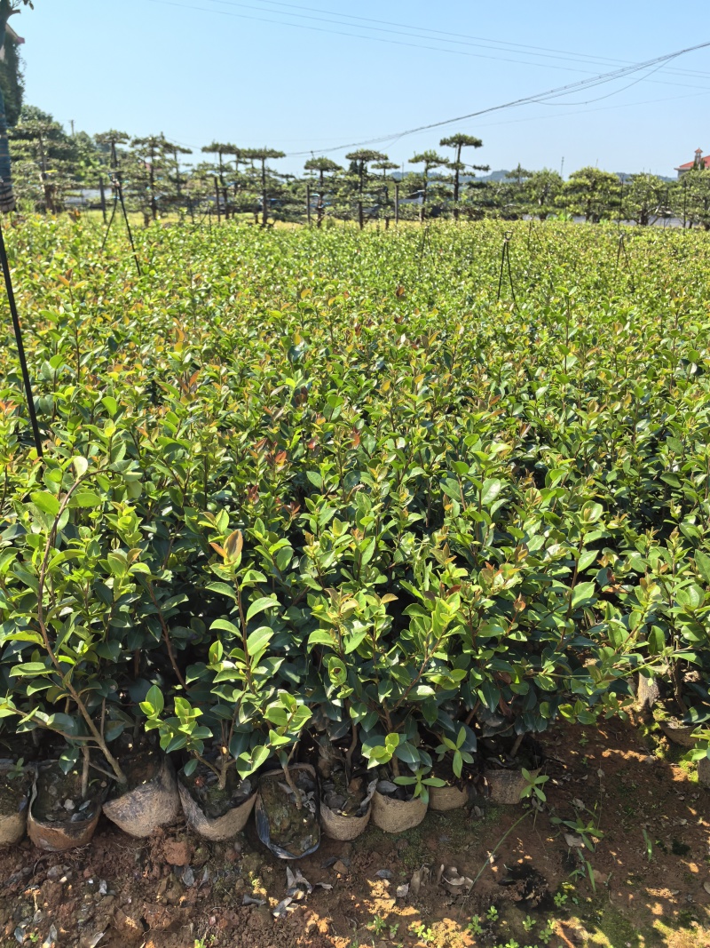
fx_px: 739
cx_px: 355
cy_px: 474
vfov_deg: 65.3
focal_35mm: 27
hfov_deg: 51.3
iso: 50
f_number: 2
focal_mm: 5.75
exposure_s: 1/2849
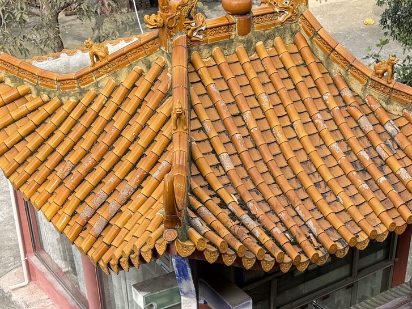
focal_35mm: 66
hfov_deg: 28.9
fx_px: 785
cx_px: 310
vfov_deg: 21.7
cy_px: 285
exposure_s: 1/1122
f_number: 1.78
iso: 80
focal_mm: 6.76
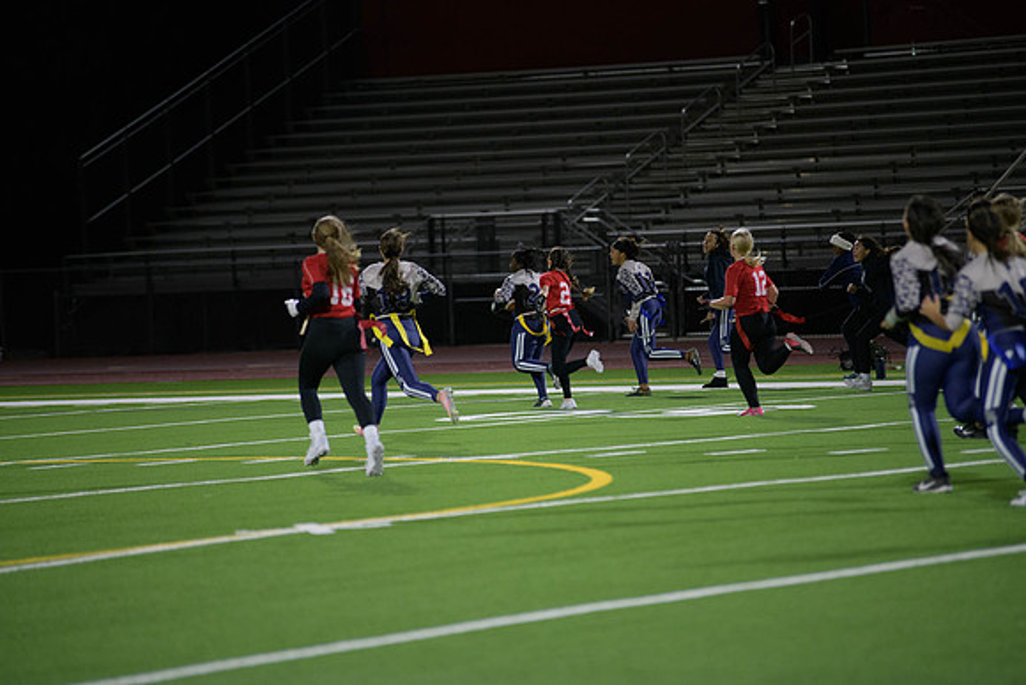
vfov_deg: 6.9
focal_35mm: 200
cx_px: 513
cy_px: 342
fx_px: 5701
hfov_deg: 10.3
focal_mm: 200
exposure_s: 1/640
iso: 2500
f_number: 2.8
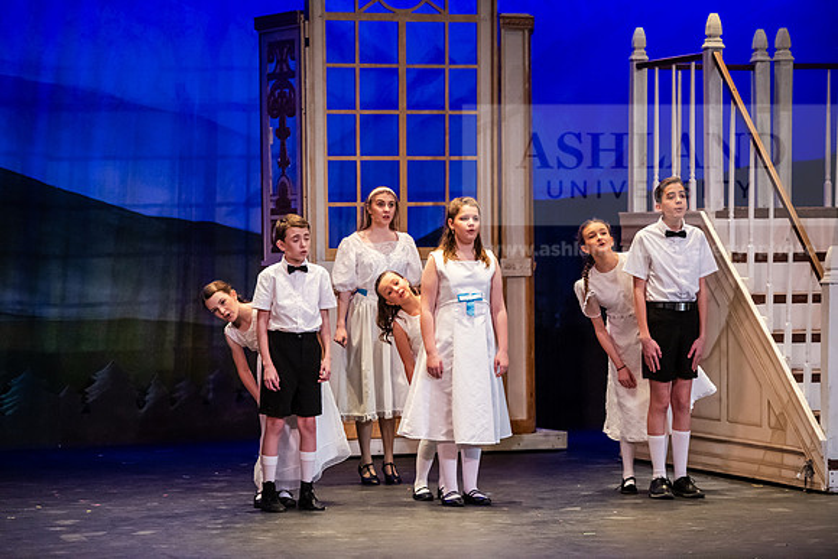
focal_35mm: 135
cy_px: 280
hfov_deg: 15.2
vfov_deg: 10.2
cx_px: 419
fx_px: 3143
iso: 4000
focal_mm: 135
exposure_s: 1/320
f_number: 3.2
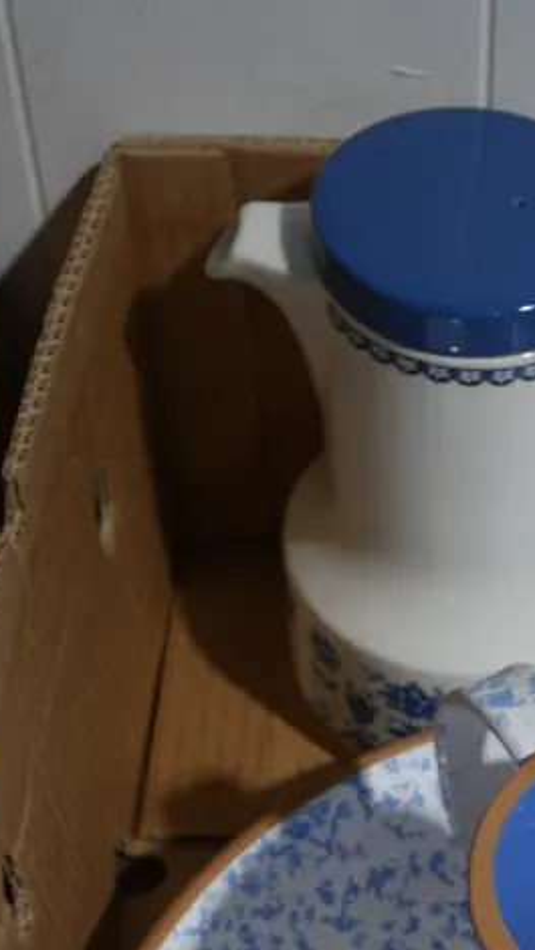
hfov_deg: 13.0
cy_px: 855
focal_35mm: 90
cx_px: 713
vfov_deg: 23.1
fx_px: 2269
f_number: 4.1
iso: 200
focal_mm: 19
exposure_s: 1/60
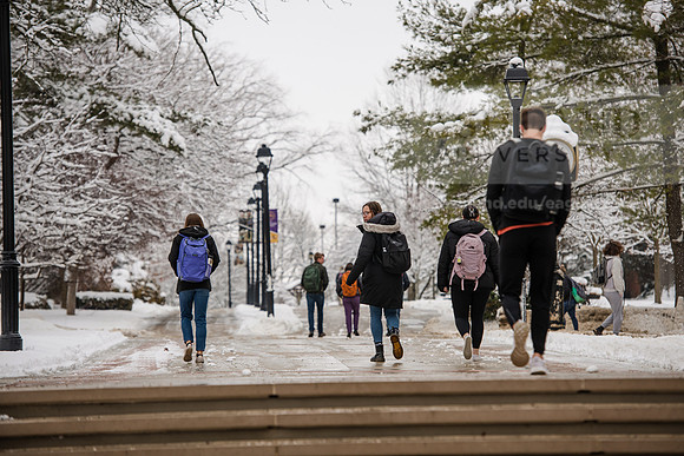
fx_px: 2851
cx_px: 342
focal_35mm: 150
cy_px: 228
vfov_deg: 9.2
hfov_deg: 13.7
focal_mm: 150
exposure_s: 1/320
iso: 100
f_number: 4
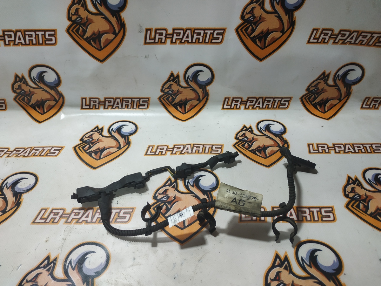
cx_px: 190
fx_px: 264
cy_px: 143
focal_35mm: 24
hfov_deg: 71.6
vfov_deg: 56.8
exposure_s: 1/100
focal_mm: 3.94
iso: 160
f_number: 1.9
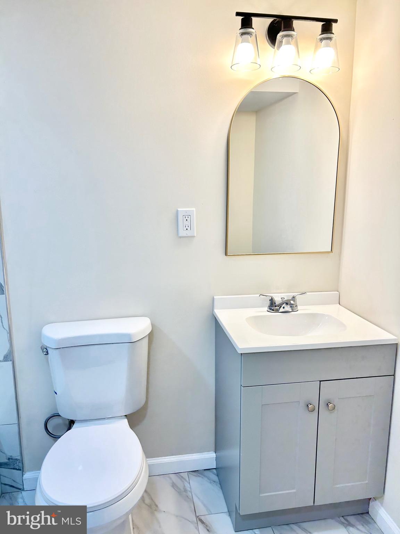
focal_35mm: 26
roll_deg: +0.3
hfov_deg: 53.1
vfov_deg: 67.3
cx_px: 200
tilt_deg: -11.3
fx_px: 401
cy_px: 267
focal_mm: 5.7
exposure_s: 1/150
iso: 50
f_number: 1.5
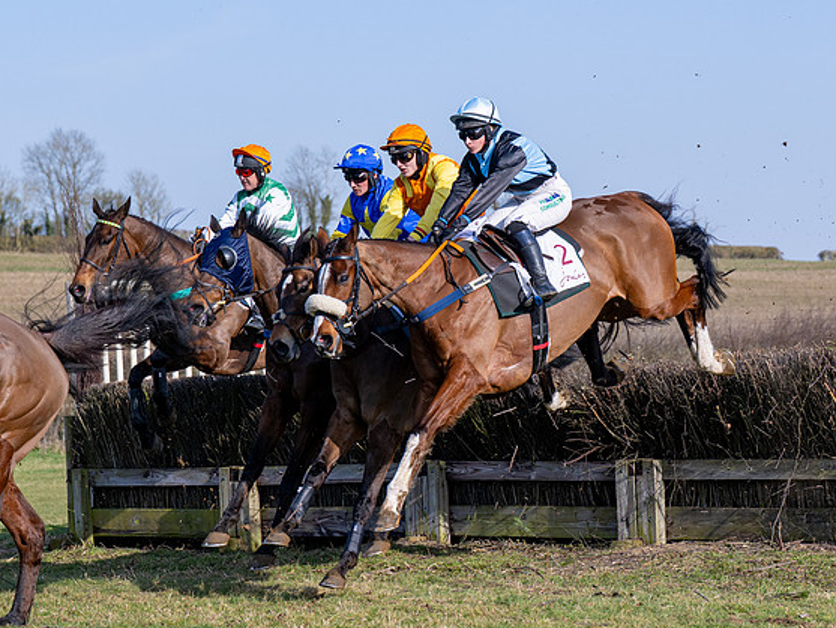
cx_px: 383
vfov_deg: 12.0
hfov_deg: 16.0
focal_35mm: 123
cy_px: 199
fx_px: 2971
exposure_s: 1/2000
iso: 200
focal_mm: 70
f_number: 4
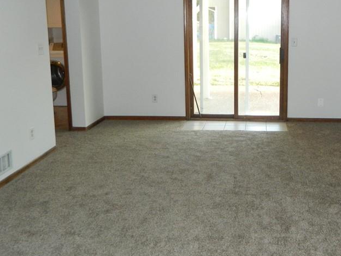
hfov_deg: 44.6
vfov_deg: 34.8
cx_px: 244
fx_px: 404
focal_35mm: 41
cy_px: 85
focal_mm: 4.5
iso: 220
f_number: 3.1
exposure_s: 1/30
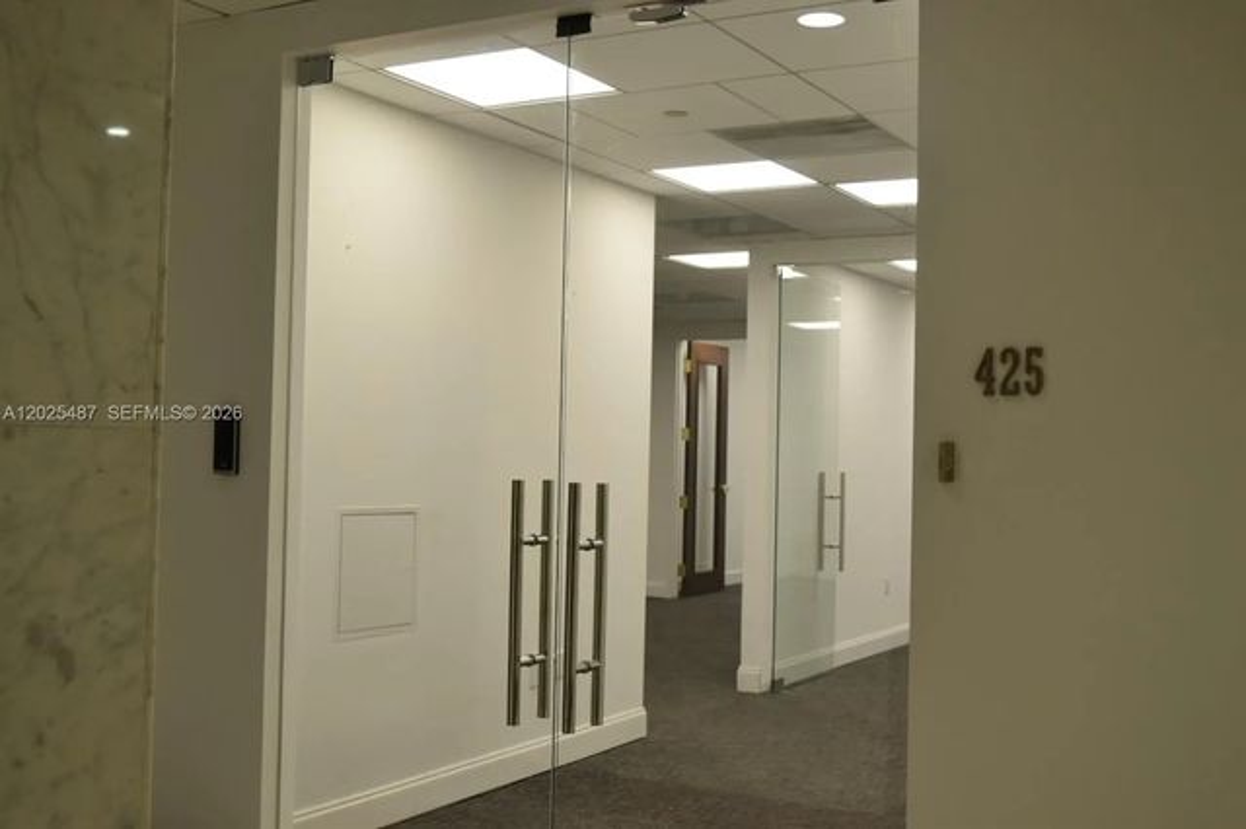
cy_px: 414
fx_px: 1453
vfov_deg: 31.9
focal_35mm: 42
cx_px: 623
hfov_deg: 46.4
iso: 400
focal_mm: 28
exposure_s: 1/160
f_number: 6.3
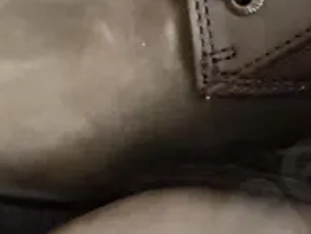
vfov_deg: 10.3
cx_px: 543
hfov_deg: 12.7
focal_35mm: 143
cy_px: -5
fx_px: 1286
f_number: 2
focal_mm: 2.87
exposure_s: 1/60
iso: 500
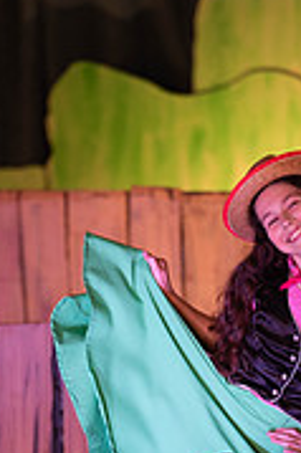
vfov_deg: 4.7
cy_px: 430
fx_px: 5541
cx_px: 301
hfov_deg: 3.1
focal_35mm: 441
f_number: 2.8
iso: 500
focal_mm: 175
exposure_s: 1/200
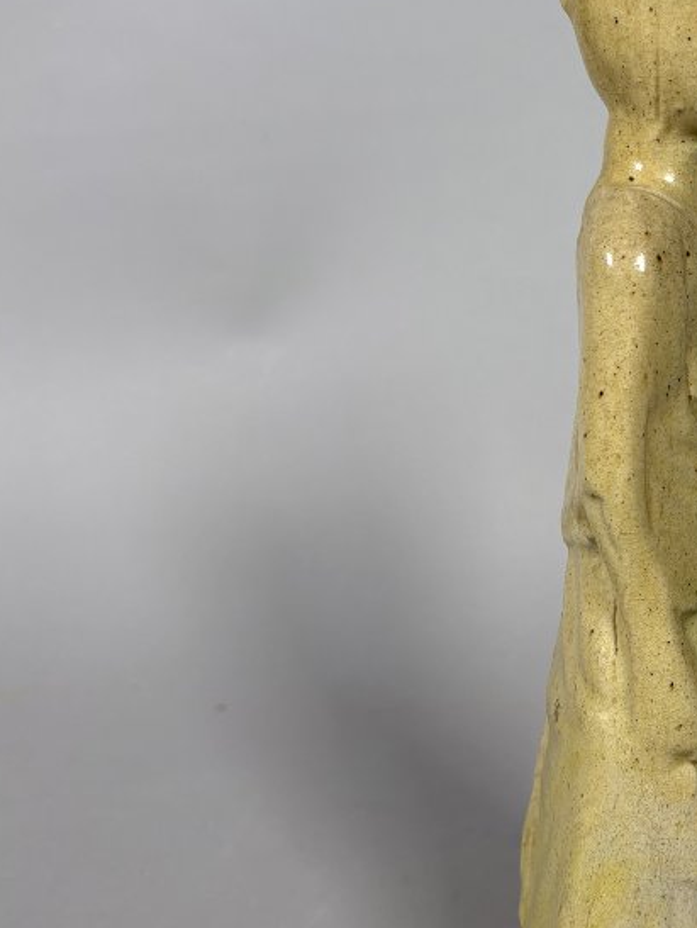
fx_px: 1528
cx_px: 724
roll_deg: -0.7
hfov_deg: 24.3
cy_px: 346
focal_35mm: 57
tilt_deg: -10.0
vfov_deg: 33.6
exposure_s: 1/148
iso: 32
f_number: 1.6
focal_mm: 5.96
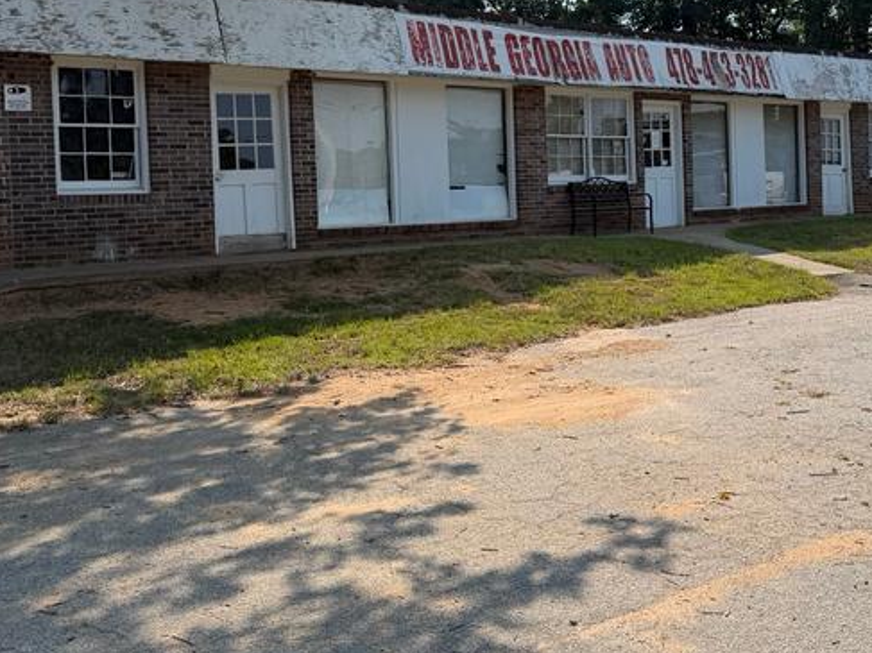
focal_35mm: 46
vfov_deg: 31.2
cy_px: 202
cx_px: 601
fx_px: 1158
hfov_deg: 40.6
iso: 100
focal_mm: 6.76
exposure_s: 1/4167
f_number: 1.78
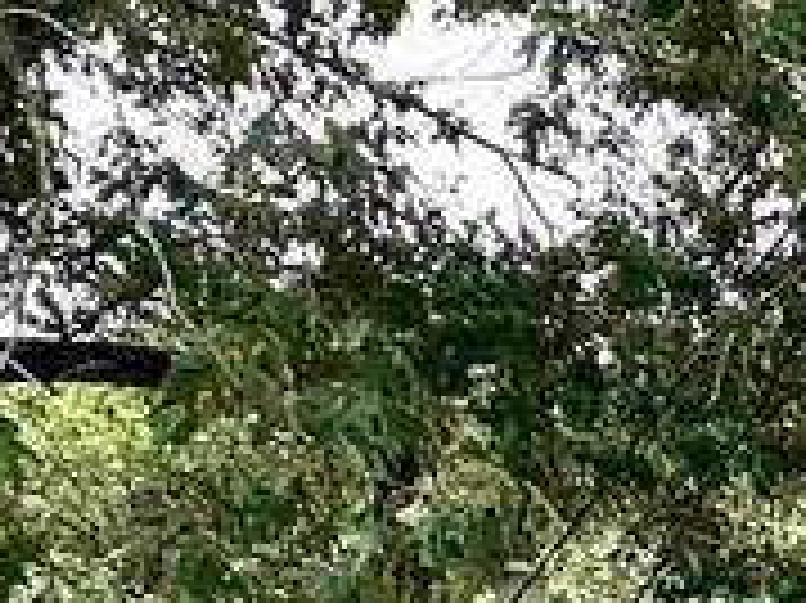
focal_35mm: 100
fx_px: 2327
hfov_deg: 13.6
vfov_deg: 13.3
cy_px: 1080
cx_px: 1977
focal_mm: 2.22
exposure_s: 1/1082
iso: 40
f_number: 2.2
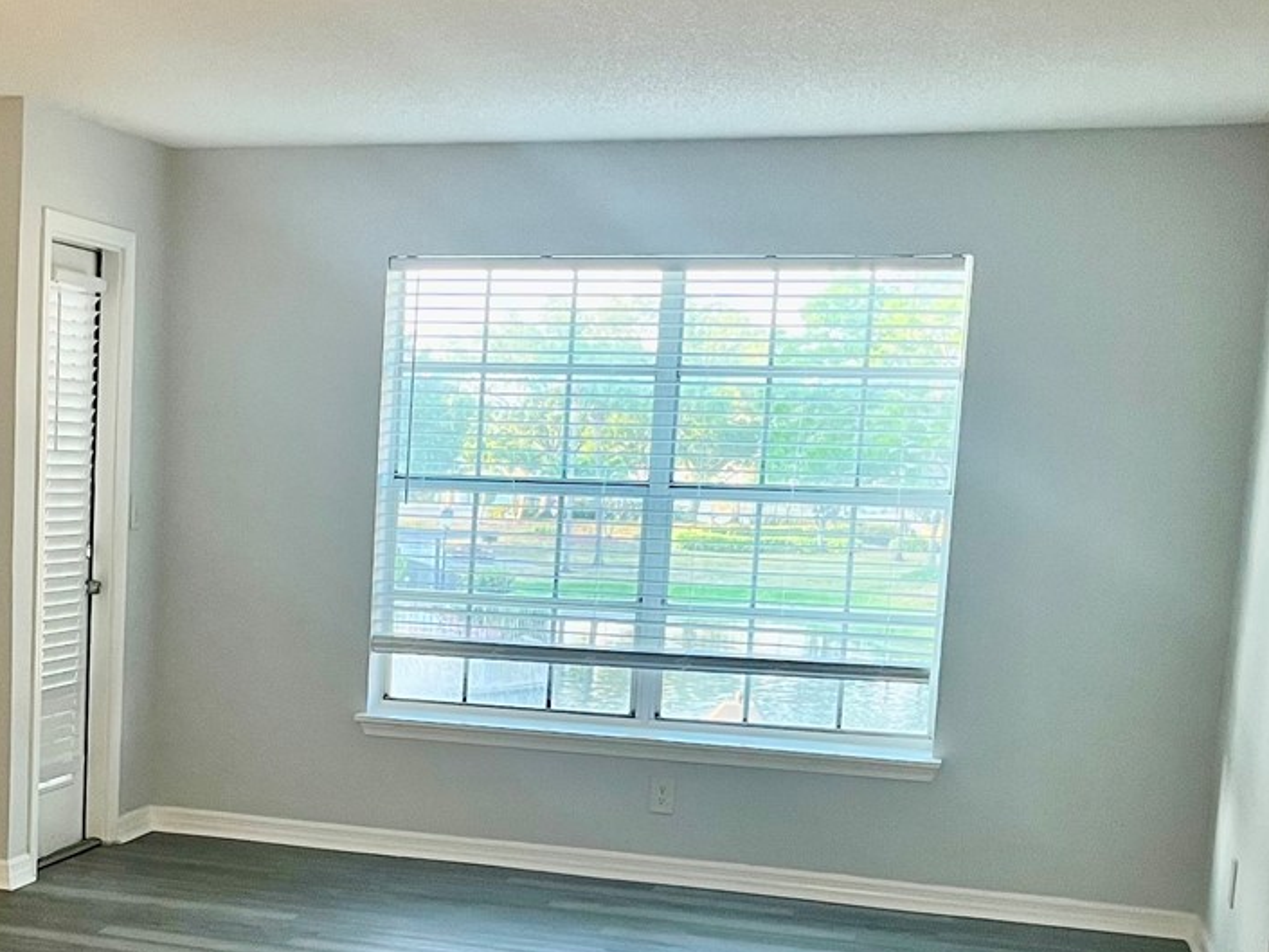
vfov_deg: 24.4
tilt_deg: -7.8
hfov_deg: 31.2
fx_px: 2163
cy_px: 761
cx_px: 135
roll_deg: -1.7
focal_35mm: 59
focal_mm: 5.1
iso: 125
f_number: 1.6
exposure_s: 1/60
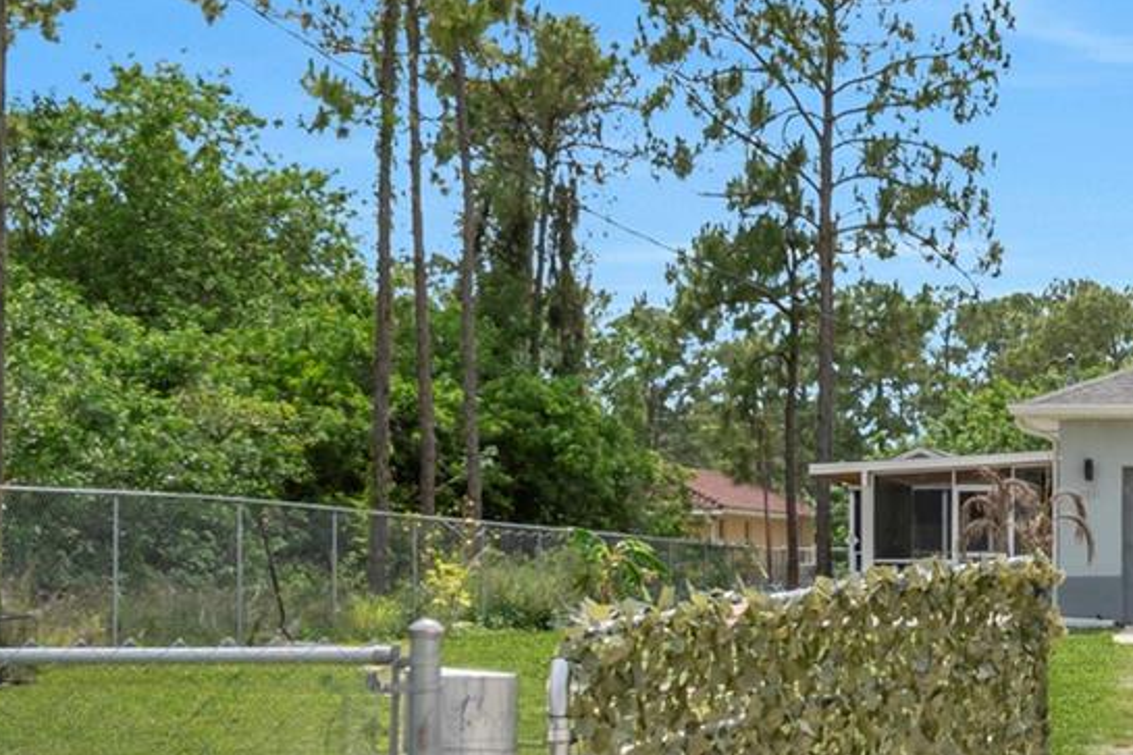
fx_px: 2769
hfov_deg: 21.3
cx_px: 1399
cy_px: 539
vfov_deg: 15.5
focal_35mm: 88
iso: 100
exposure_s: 1/400
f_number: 8
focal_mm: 20
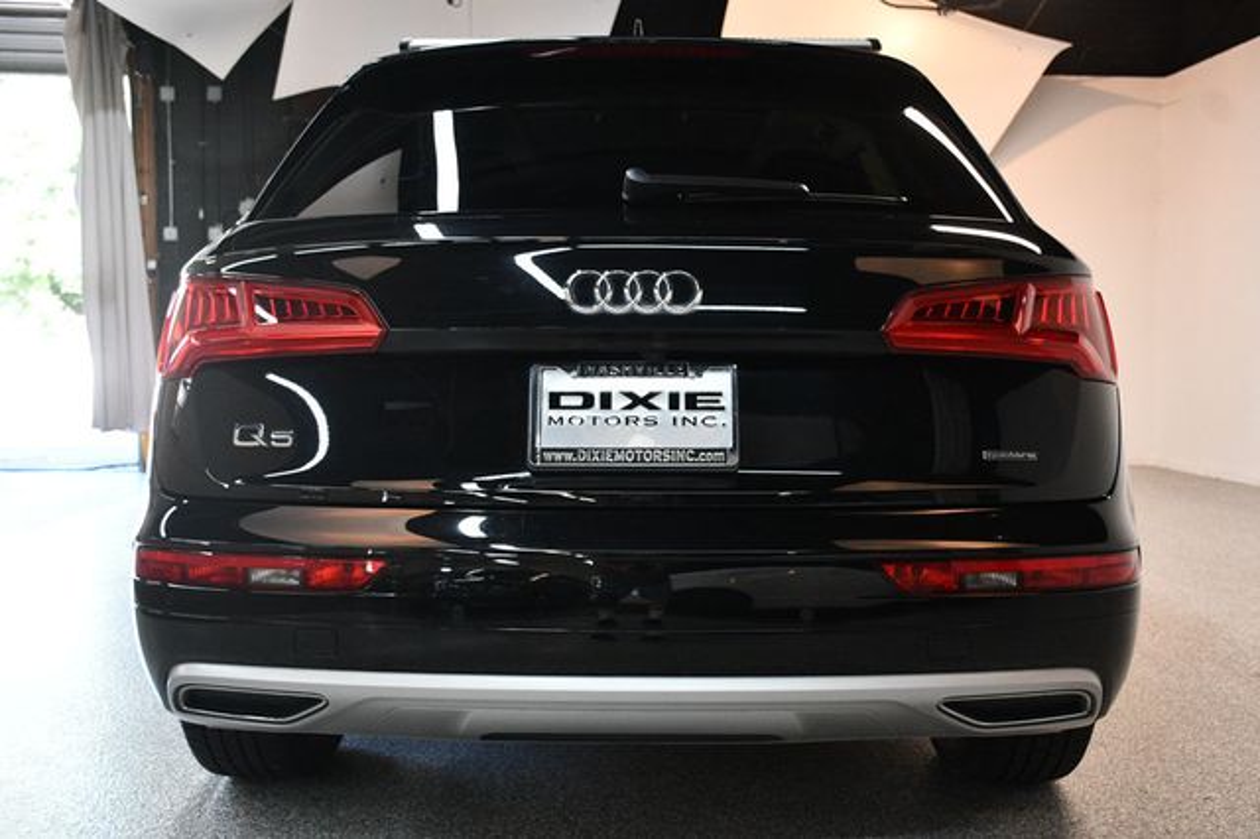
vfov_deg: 38.8
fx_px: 1189
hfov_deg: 55.8
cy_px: 420
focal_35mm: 34
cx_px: 630
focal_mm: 23
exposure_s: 1/125
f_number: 3.8
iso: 1800
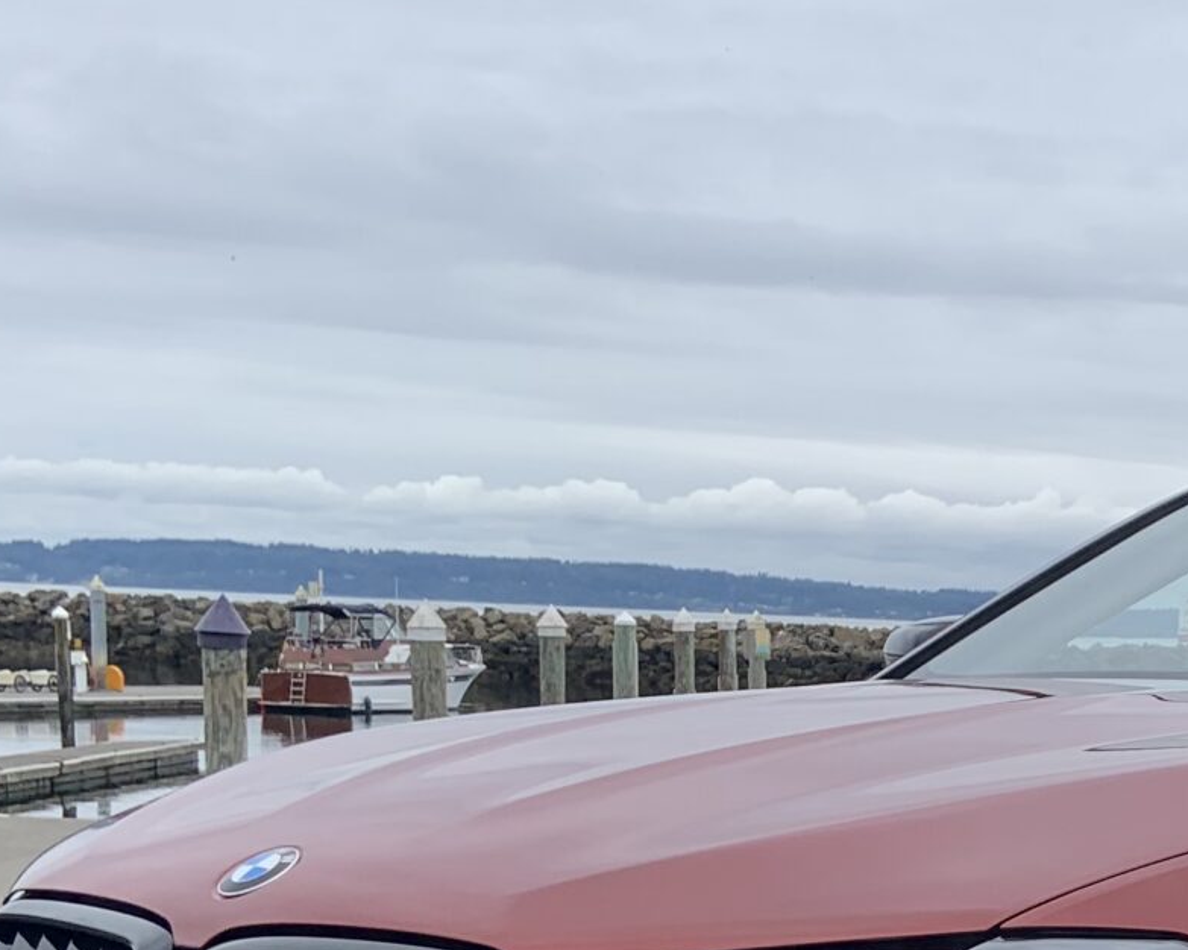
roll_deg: -1.4
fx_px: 2918
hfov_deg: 21.8
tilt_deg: -8.7
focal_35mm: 83
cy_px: 1102
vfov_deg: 17.7
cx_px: 1315
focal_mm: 4.25
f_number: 1.8
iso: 25
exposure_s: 1/783
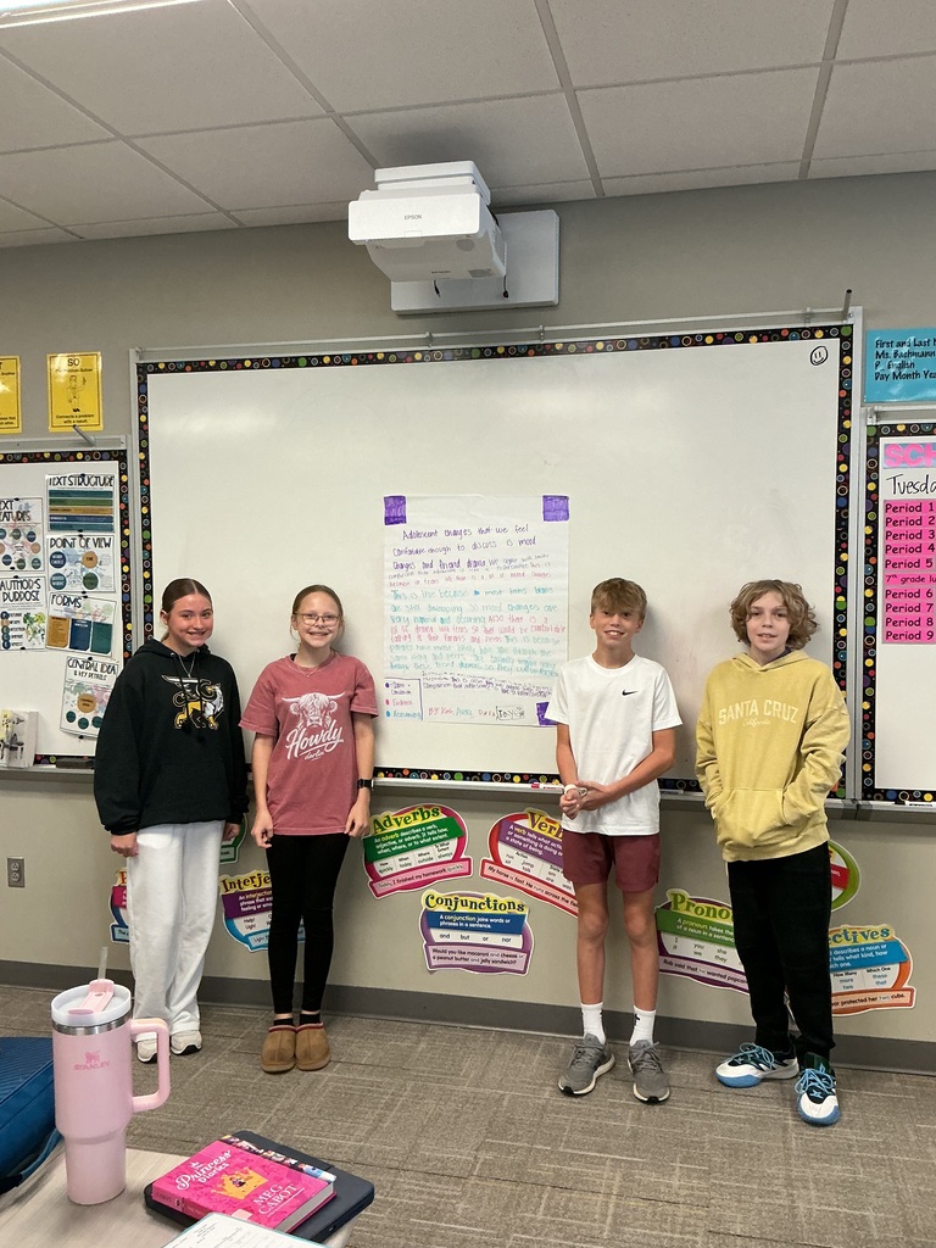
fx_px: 1046
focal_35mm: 29
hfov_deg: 48.2
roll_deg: -0.4
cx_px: 468
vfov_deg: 61.7
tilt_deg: -2.8
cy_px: 624
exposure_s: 1/60
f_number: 1.8
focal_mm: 3
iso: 160
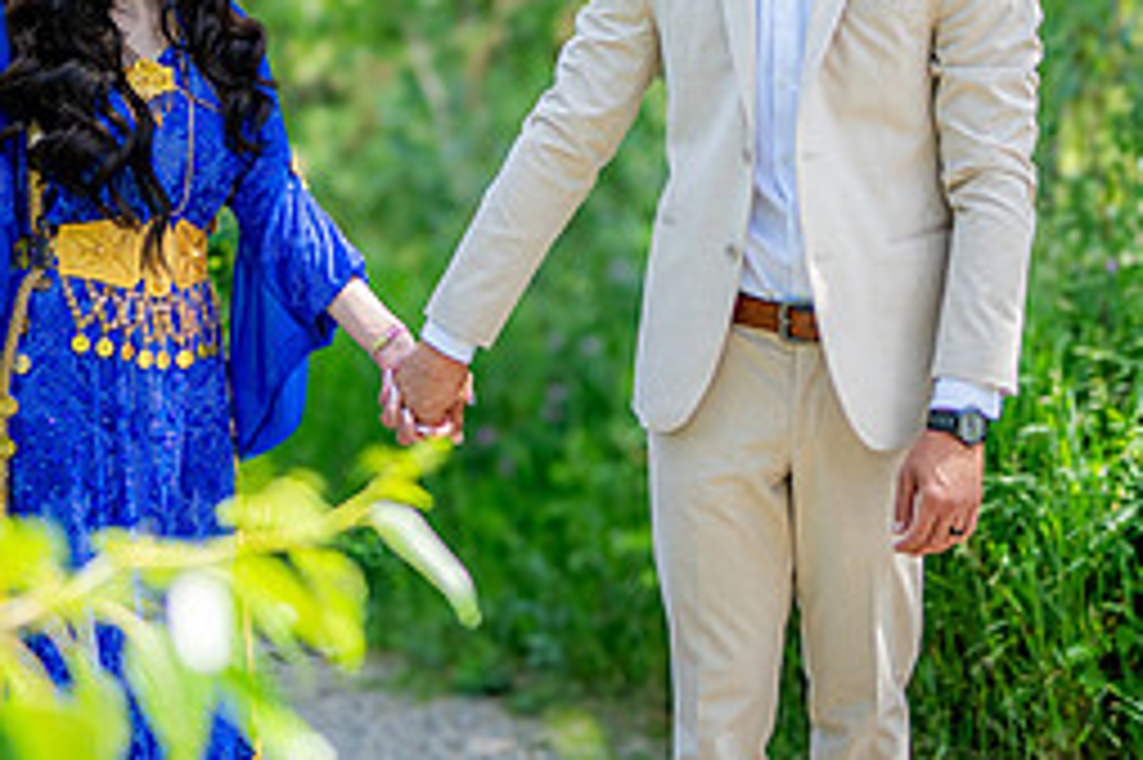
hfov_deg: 25.4
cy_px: 133
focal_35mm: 80
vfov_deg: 16.9
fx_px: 2538
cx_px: 490
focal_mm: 35
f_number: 1.2
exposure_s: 1/3200
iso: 125
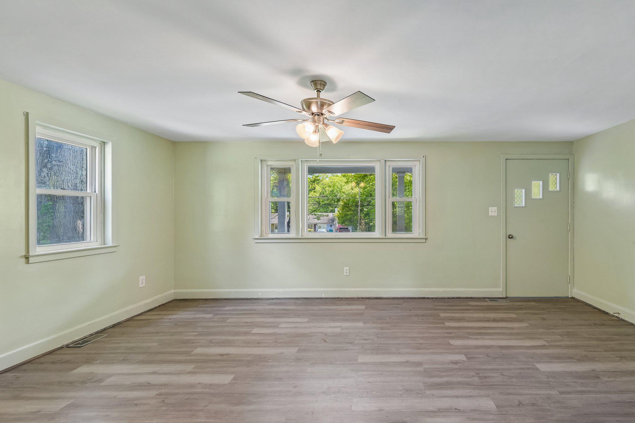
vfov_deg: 73.7
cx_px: 318
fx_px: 282
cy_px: 212
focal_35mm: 16
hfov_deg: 96.7
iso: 400
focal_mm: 16
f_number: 8
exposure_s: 1/25
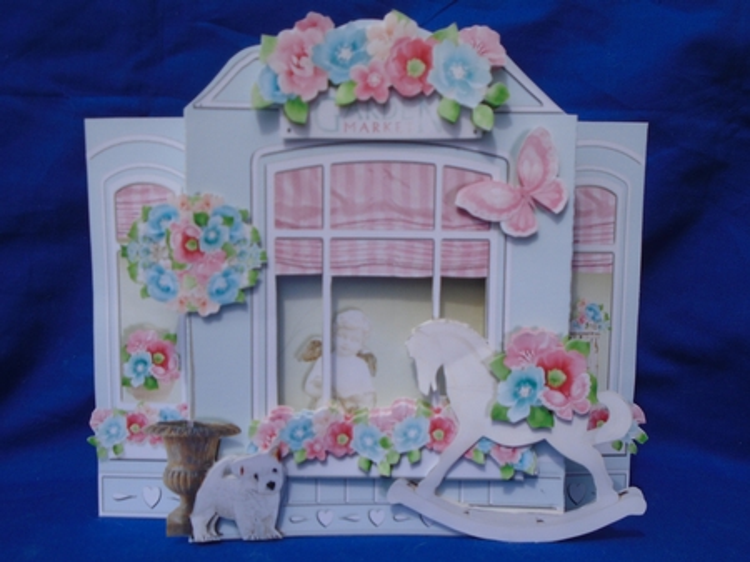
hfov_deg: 51.4
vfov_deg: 39.6
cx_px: 375
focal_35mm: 36
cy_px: 281
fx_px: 780
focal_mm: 6.4
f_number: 9.5
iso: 100
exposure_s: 1/320
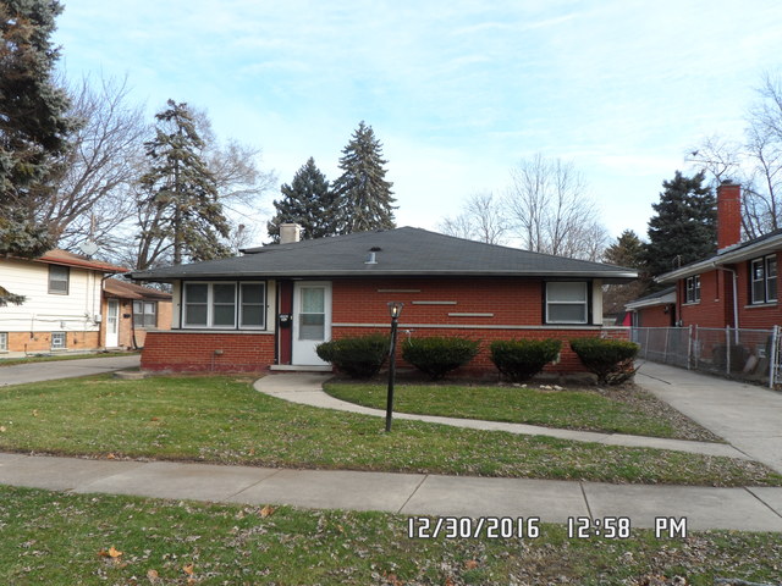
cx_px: 391
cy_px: 293
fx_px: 633
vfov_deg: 49.7
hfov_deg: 63.4
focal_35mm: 28
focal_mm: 4.9
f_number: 3.1
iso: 80
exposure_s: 1/350
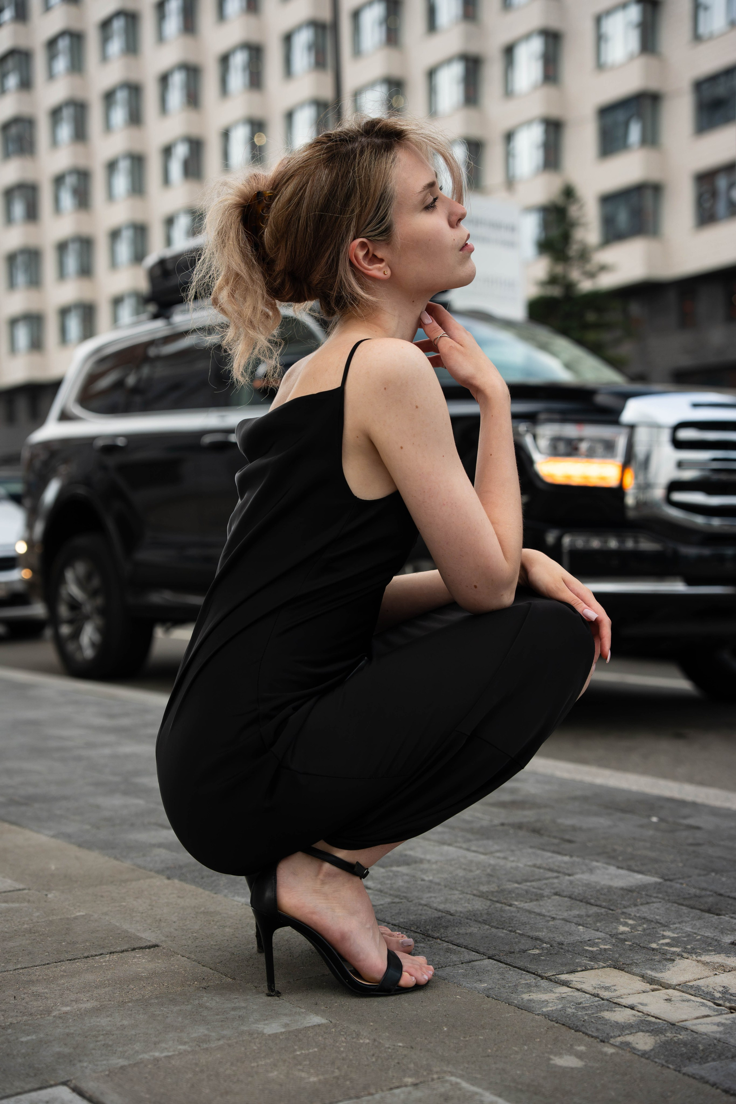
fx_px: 1607
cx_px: 368
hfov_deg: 25.8
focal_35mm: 52
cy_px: 552
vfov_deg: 37.9
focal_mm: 52.4
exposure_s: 1/800
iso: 1600
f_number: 3.5
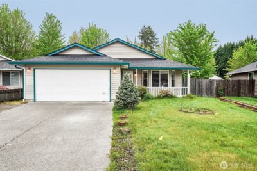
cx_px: 128
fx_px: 186
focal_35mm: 26
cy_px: 86
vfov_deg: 49.6
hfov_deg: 69.4
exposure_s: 1/125
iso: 400
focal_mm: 26
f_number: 8
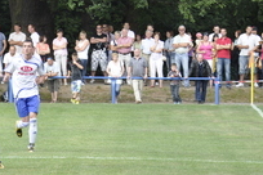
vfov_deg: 3.0
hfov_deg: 4.5
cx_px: -58
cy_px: 72
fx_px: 3355
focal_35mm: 459
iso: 220
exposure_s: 1/125
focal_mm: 125
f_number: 5.6
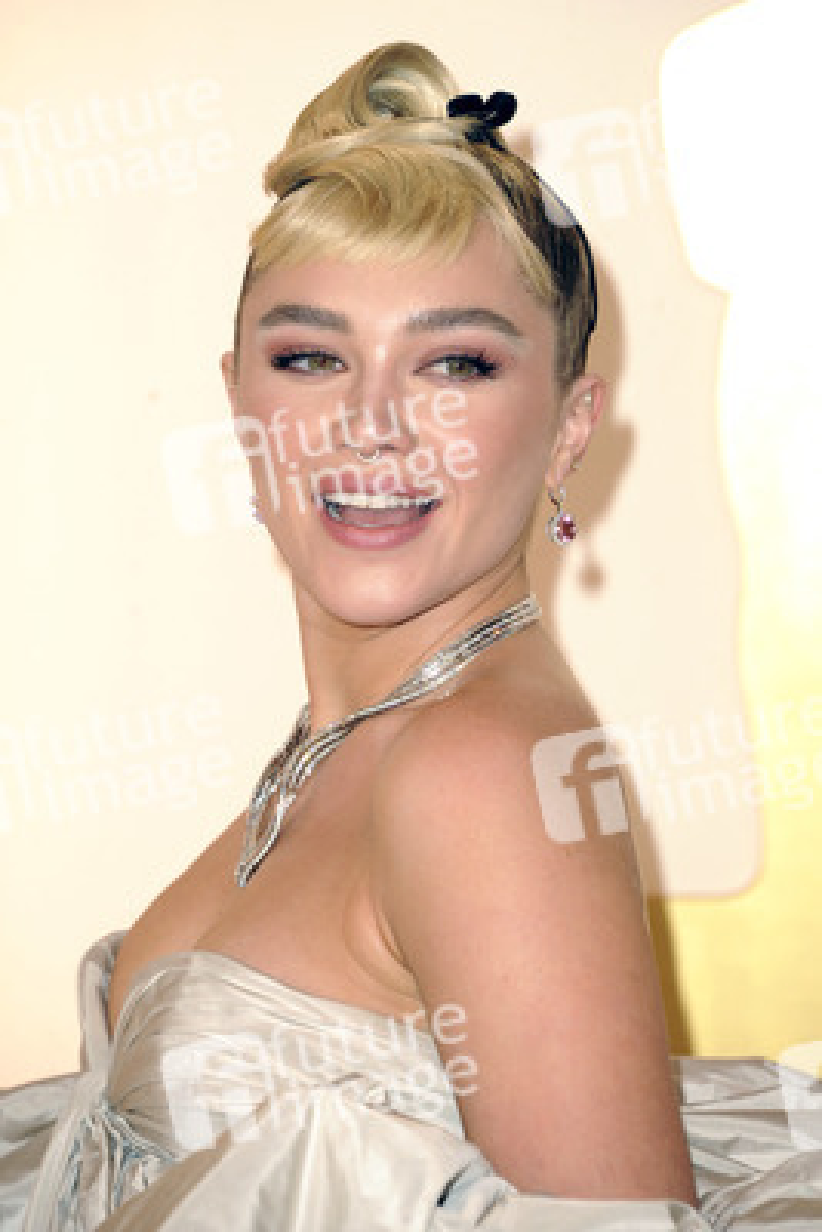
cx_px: 411
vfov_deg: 8.9
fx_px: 7870
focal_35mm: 230
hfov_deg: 6.0
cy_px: 616
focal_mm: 230
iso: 1600
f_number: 6.3
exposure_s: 1/200
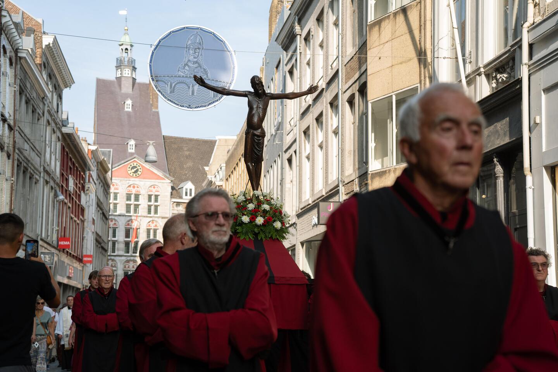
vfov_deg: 21.6
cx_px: 279
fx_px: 976
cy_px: 186
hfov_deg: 31.9
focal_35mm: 63
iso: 400
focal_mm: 63
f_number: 5
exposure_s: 1/800
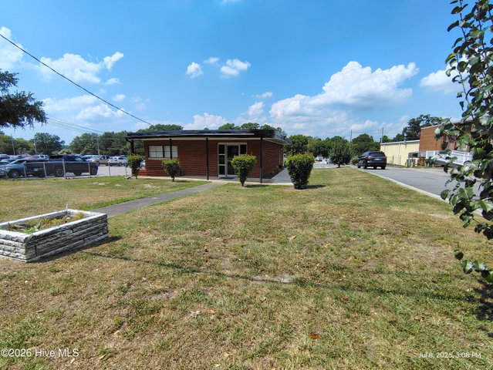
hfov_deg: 94.5
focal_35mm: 16
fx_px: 228
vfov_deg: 78.2
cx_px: 246
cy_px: 185
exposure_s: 1/1587
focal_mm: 2.13
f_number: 2.2
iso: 100
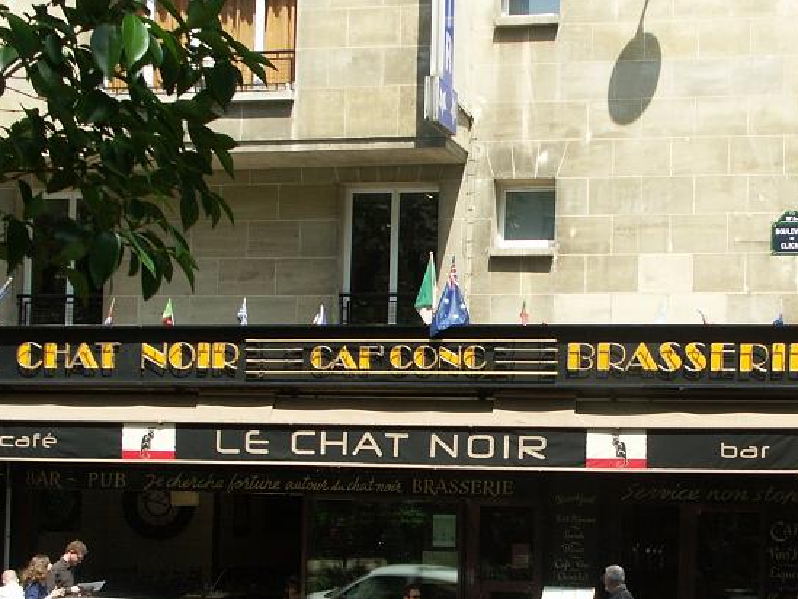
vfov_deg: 21.1
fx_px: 1591
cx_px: 549
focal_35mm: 69
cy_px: 458
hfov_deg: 27.9
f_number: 5.6
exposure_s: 1/200
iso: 64
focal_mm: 9.49
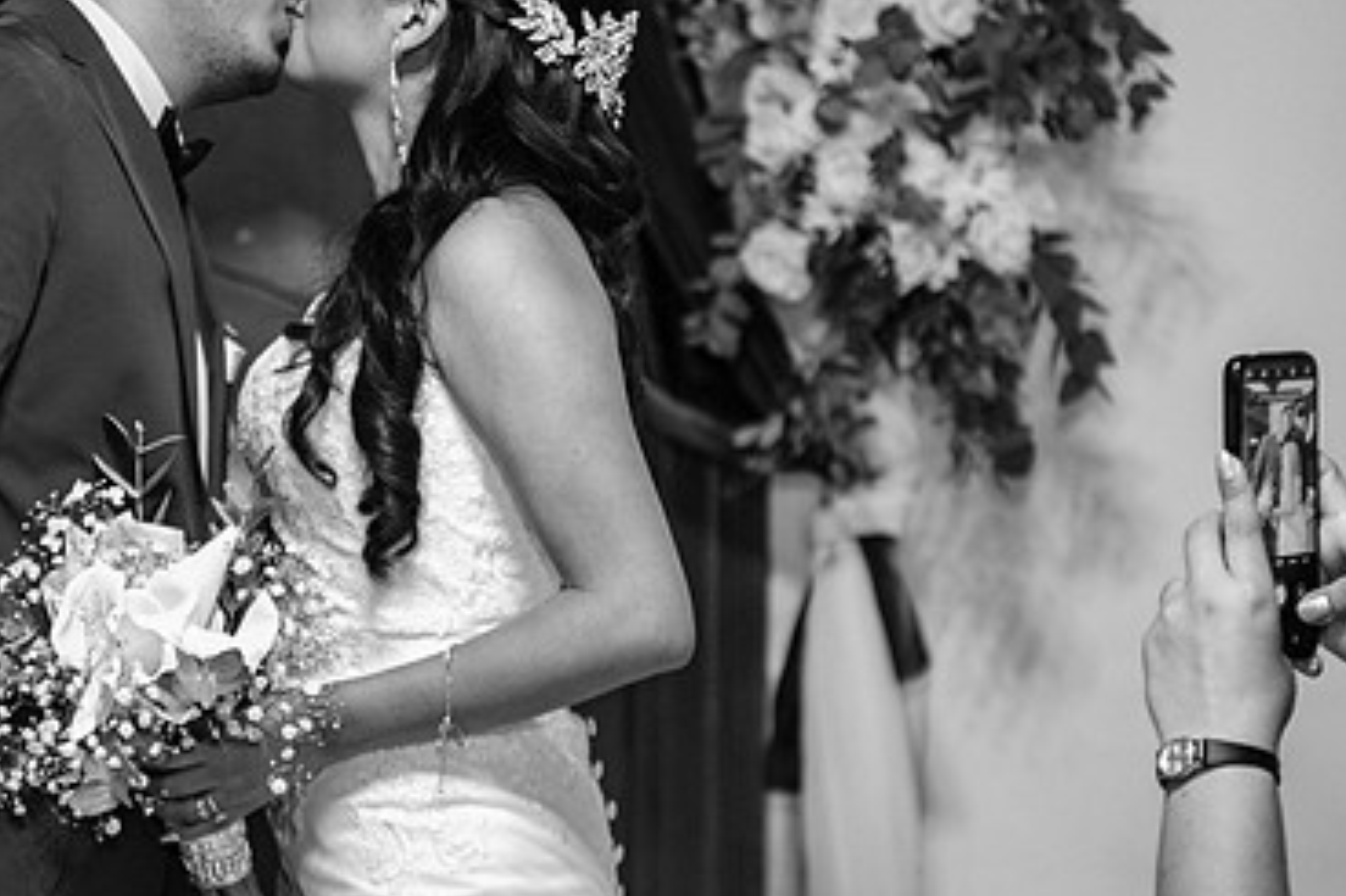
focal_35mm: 121
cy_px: 421
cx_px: 417
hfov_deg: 16.9
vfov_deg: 11.3
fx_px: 4522
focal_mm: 70
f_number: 2.8
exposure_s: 1/125
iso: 1600
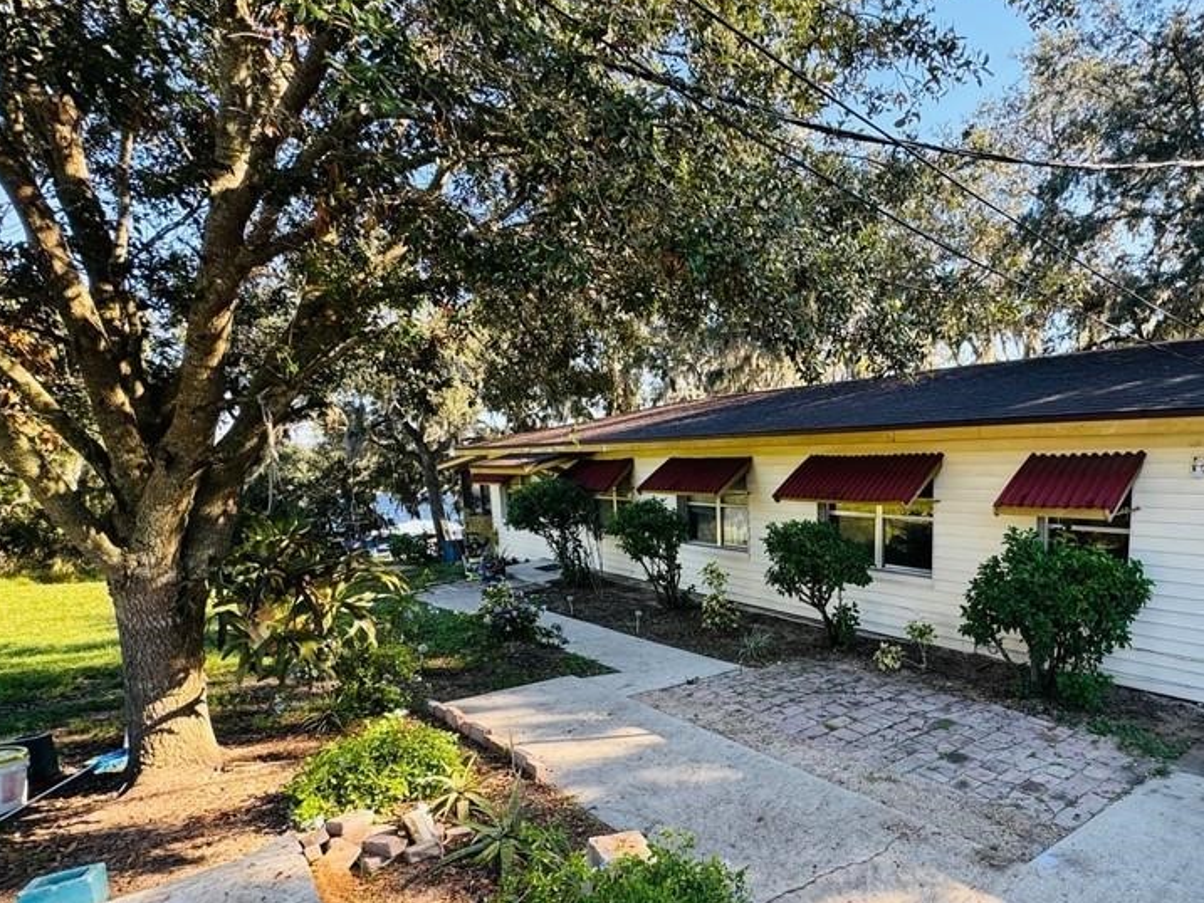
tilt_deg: -8.8
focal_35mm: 20
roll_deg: +0.1
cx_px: 841
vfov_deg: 65.0
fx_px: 696
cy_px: 567
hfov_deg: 77.9
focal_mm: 2.22
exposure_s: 1/163
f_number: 2.2
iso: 40
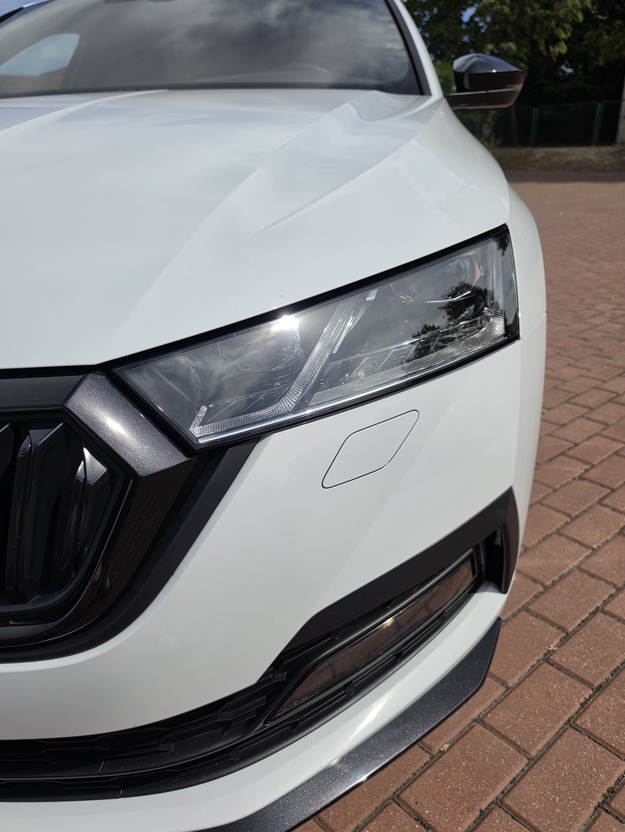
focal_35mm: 25
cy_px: 404
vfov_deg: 69.4
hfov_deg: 54.8
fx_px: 602
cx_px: 290
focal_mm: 6.5
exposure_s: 1/7939
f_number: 1.4
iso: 40
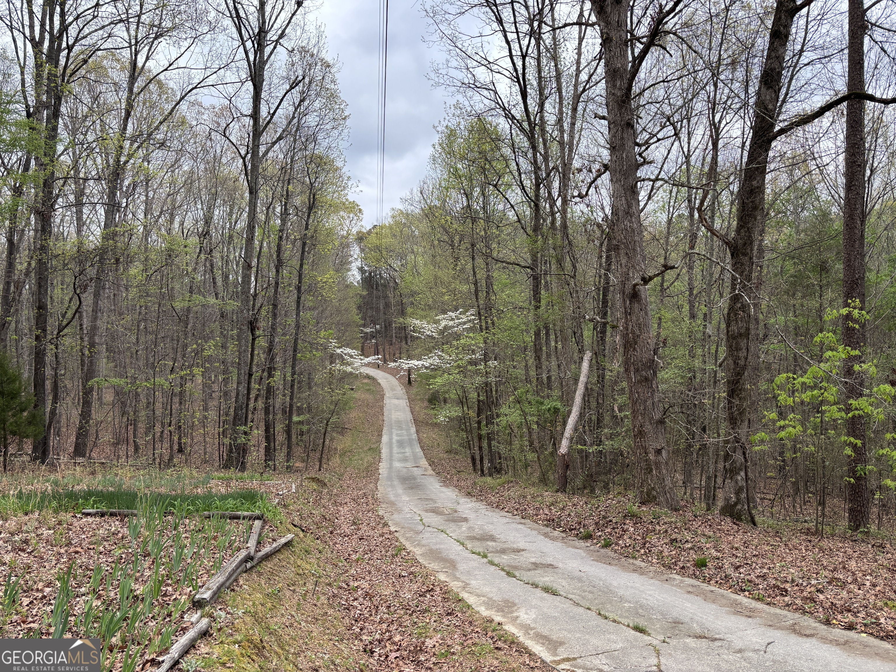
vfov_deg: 53.1
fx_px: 673
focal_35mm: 26
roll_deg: +1.7
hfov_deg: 67.3
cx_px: 448
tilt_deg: -2.0
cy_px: 336
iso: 50
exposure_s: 1/433
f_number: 1.6
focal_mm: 5.96
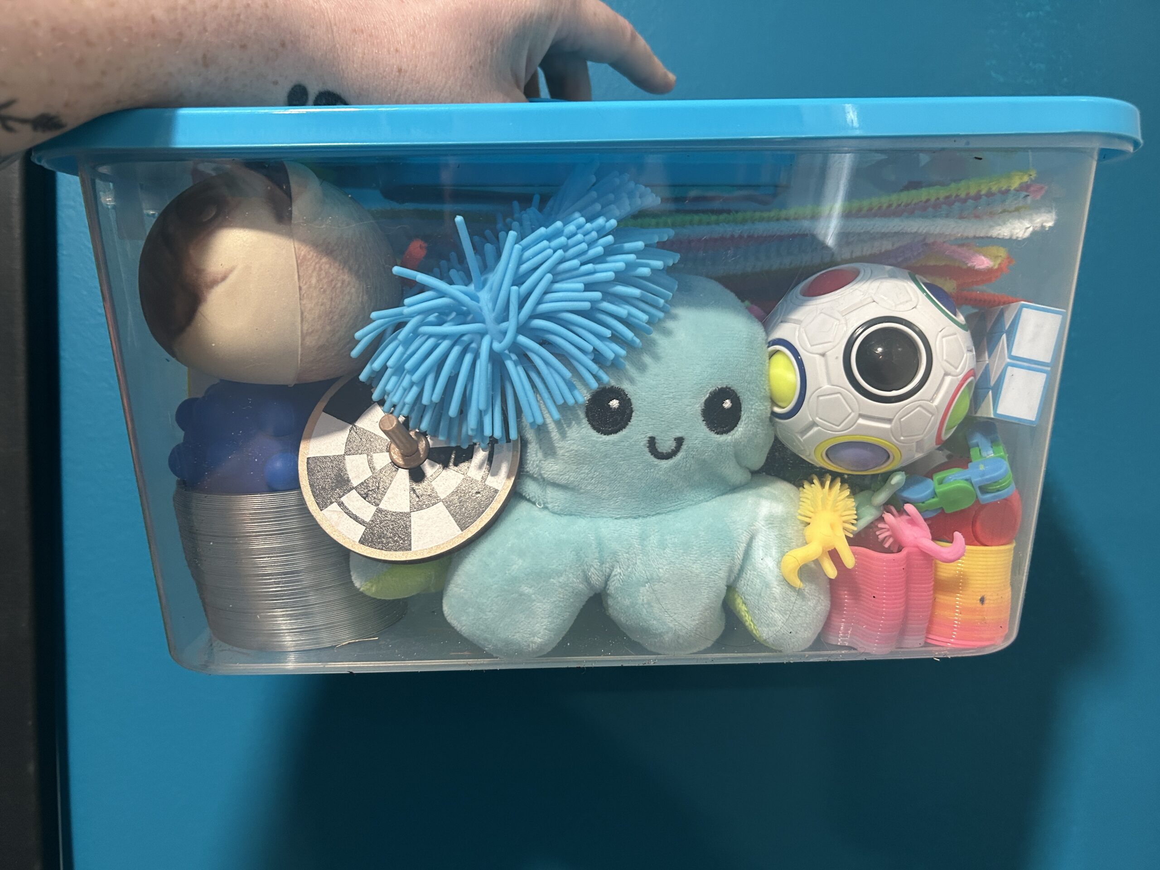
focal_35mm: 26
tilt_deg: -2.9
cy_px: 435
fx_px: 871
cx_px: 580
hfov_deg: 67.3
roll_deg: +1.0
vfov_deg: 53.1
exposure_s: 1/42
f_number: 1.5
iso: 250
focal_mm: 5.7
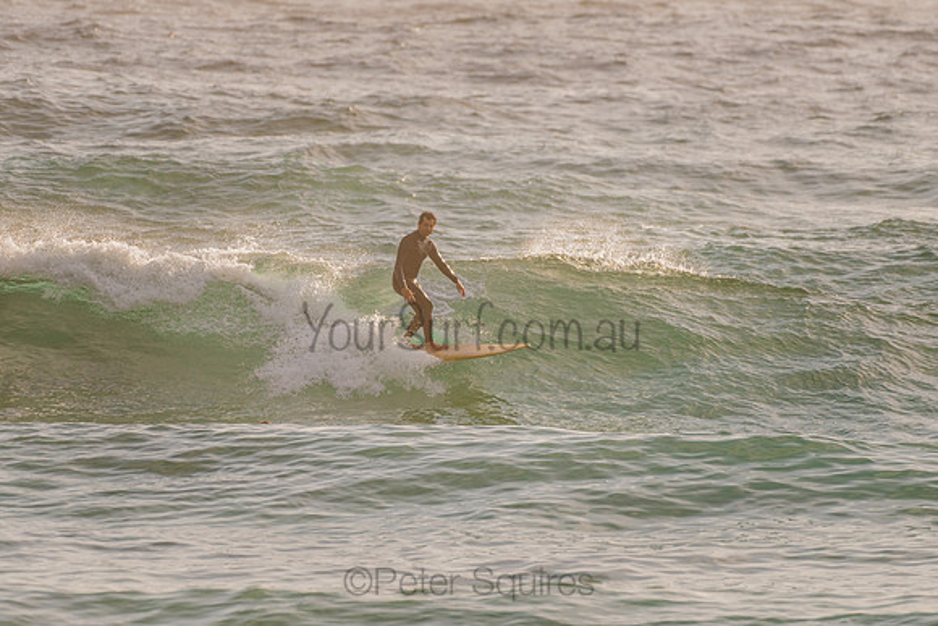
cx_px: 457
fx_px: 15972
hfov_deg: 3.4
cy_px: 304
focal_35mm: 613
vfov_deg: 2.2
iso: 160
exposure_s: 1/2000
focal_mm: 500
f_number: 5.6
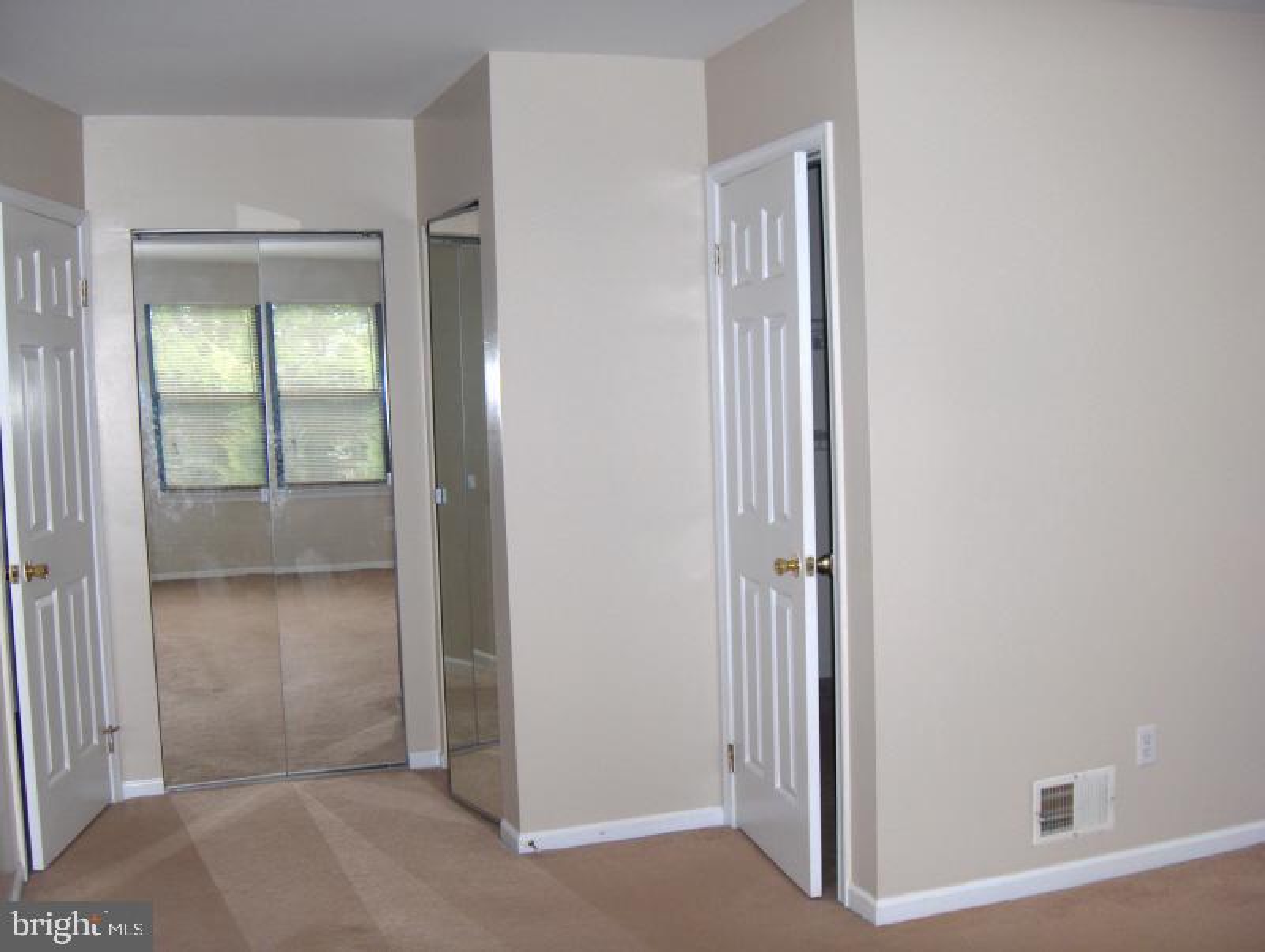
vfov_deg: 36.9
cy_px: 476
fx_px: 1427
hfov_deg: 47.8
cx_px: 632
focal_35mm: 39
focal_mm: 8
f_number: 2.8
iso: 100
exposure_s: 1/60
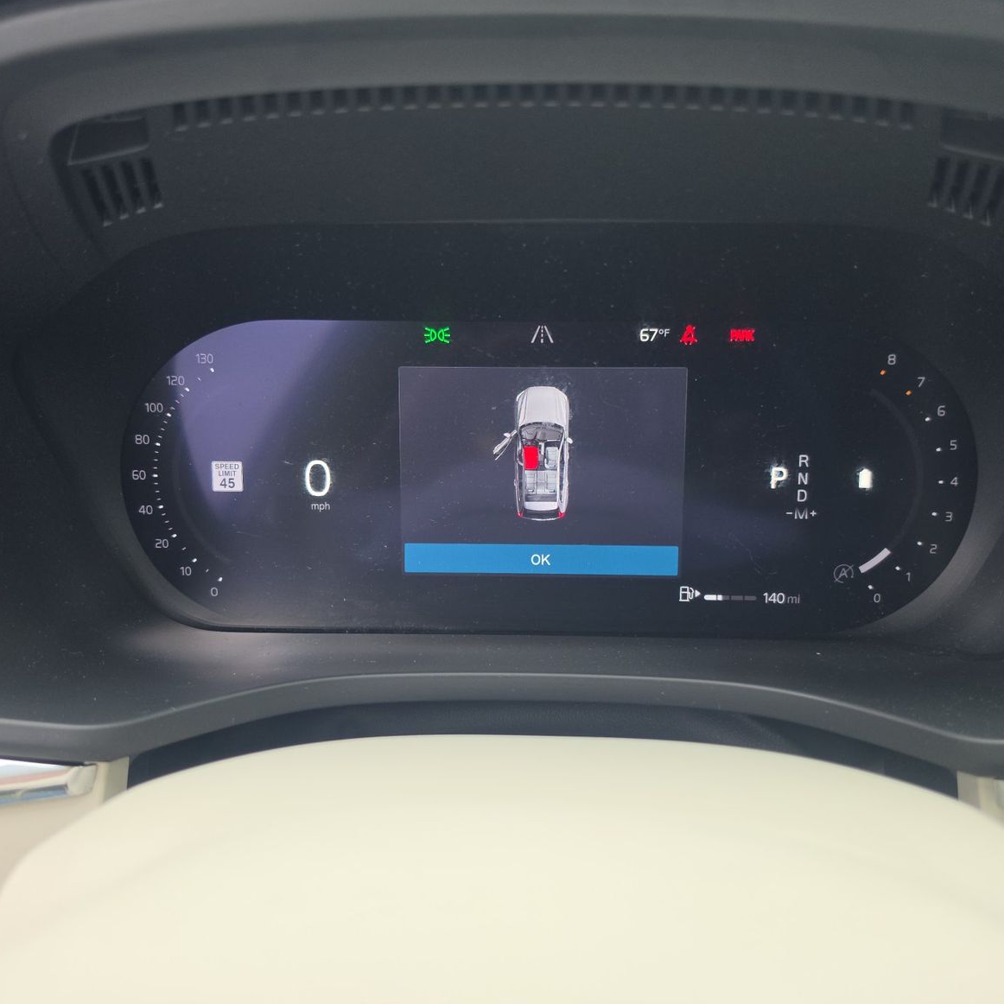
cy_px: 513
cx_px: 527
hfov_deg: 57.3
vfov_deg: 57.3
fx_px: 919
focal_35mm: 28
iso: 21
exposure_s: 1/119
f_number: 1.4
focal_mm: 6.5
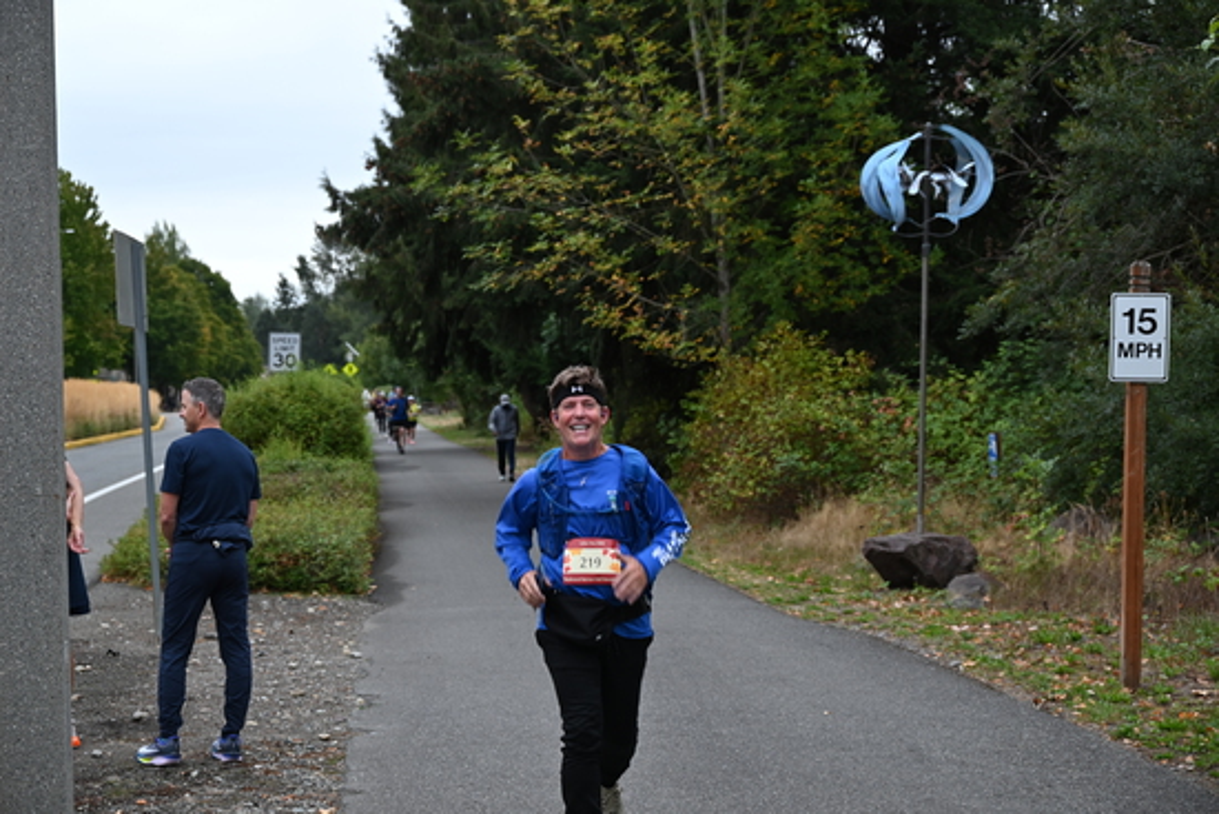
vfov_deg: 19.5
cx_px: 610
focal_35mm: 70
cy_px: 407
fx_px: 2371
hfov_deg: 28.8
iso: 400
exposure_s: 1/125
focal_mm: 70
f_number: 6
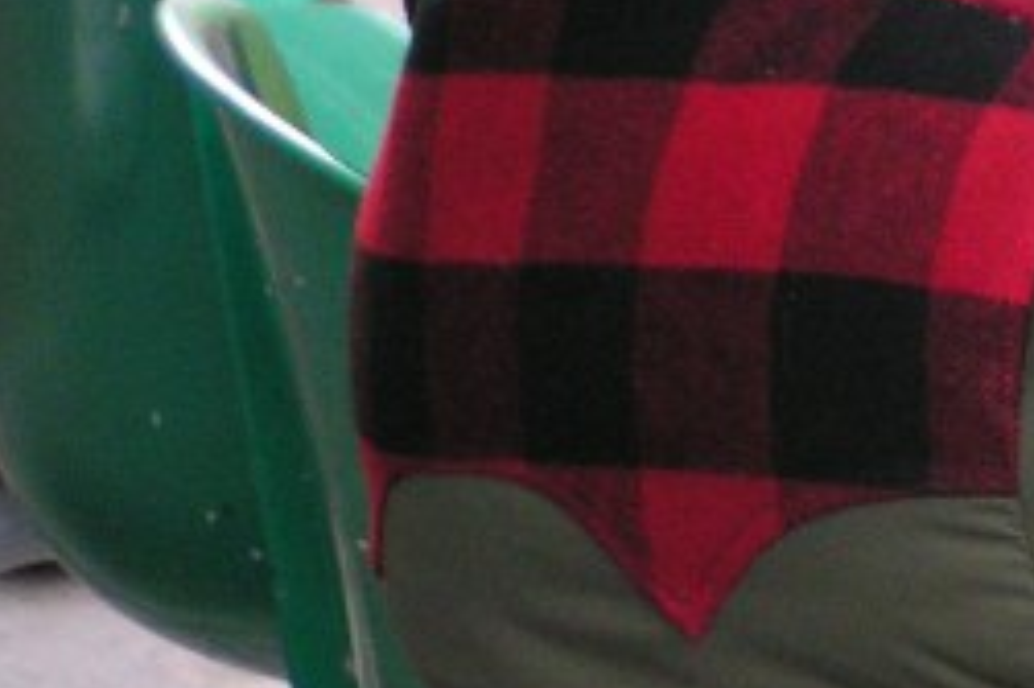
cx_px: 1508
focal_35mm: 474
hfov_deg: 4.3
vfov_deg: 2.9
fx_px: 13605
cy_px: -305
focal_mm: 21.9
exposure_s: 1/60
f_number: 3.5
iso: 200
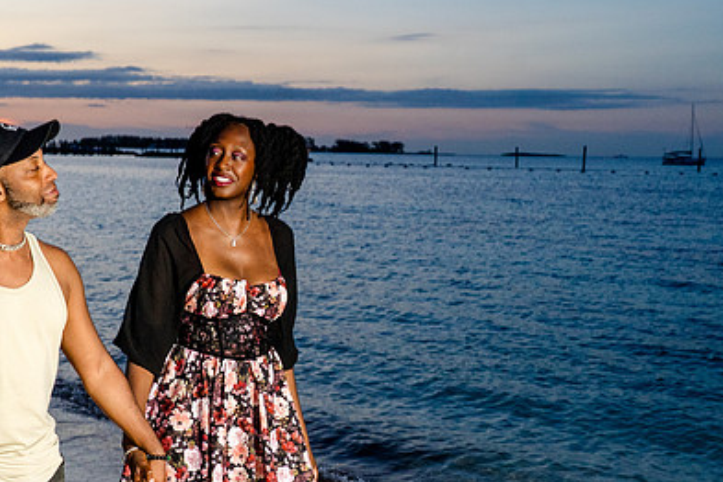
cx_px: 269
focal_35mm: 62
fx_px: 1245
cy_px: 352
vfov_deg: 21.7
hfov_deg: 32.2
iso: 1000
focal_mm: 42
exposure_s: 1/200
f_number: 5.6
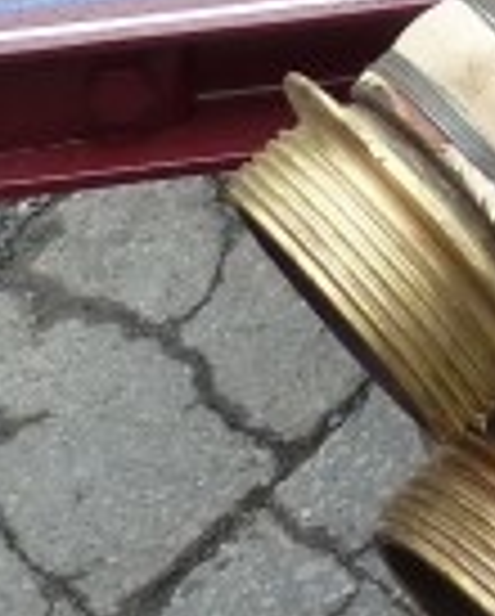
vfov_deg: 9.1
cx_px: 1062
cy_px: -1030
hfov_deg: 8.0
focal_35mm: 182
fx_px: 3326
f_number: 3.5
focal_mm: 4.1
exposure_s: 1/100
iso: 80
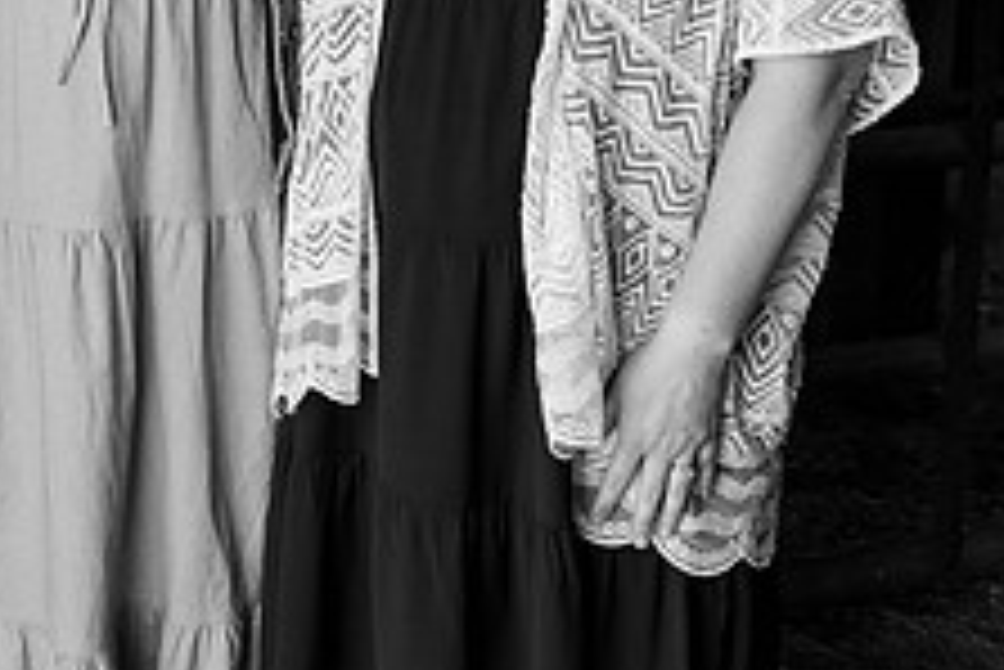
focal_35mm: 91
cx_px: 14
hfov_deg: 21.6
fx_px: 2539
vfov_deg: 14.4
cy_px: -191
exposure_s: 1/250
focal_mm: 35
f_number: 4.5
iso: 640
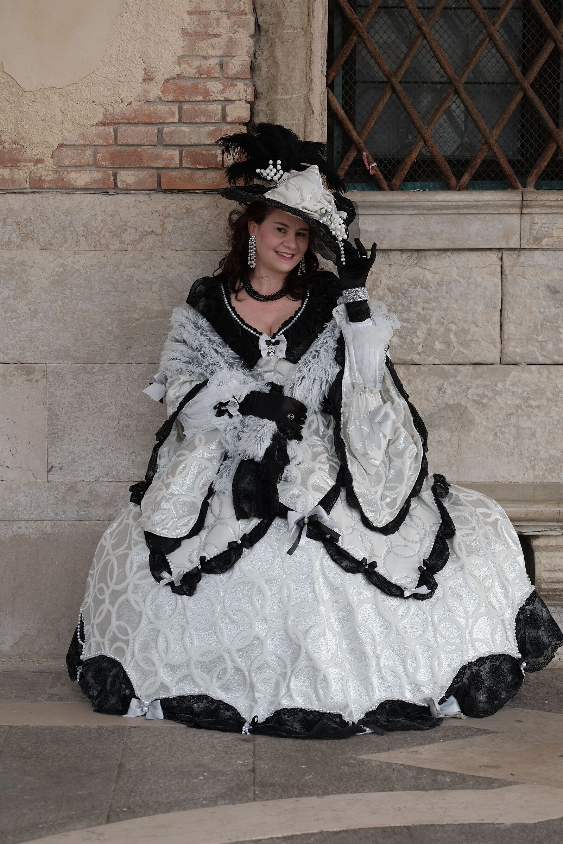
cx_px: 282
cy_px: 422
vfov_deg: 24.5
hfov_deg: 16.5
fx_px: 1947
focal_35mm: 83
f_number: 3.5
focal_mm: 55
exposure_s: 1/400
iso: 200
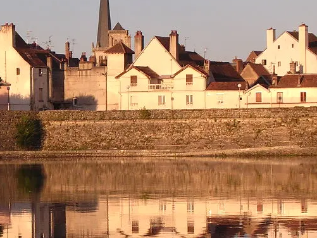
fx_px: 1704
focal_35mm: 186
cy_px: 137
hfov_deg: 10.6
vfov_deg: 8.0
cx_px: 70
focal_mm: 13.7
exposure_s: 1/323
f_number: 4.3
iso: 100
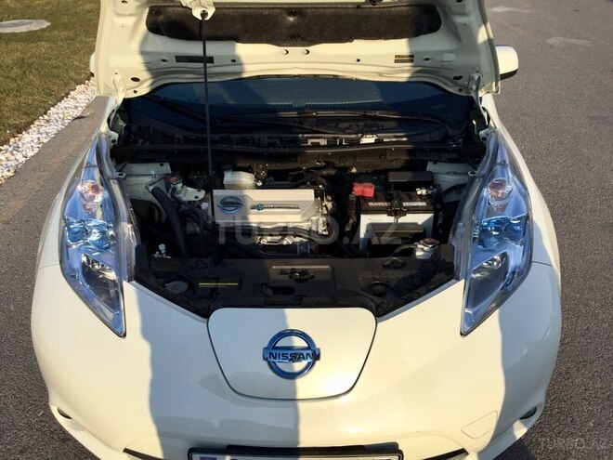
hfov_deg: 58.4
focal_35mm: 31
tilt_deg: -31.6
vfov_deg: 45.4
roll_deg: +1.9
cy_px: 230
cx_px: 306
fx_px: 549
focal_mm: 3.3
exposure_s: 1/1031
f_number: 2.4
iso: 25
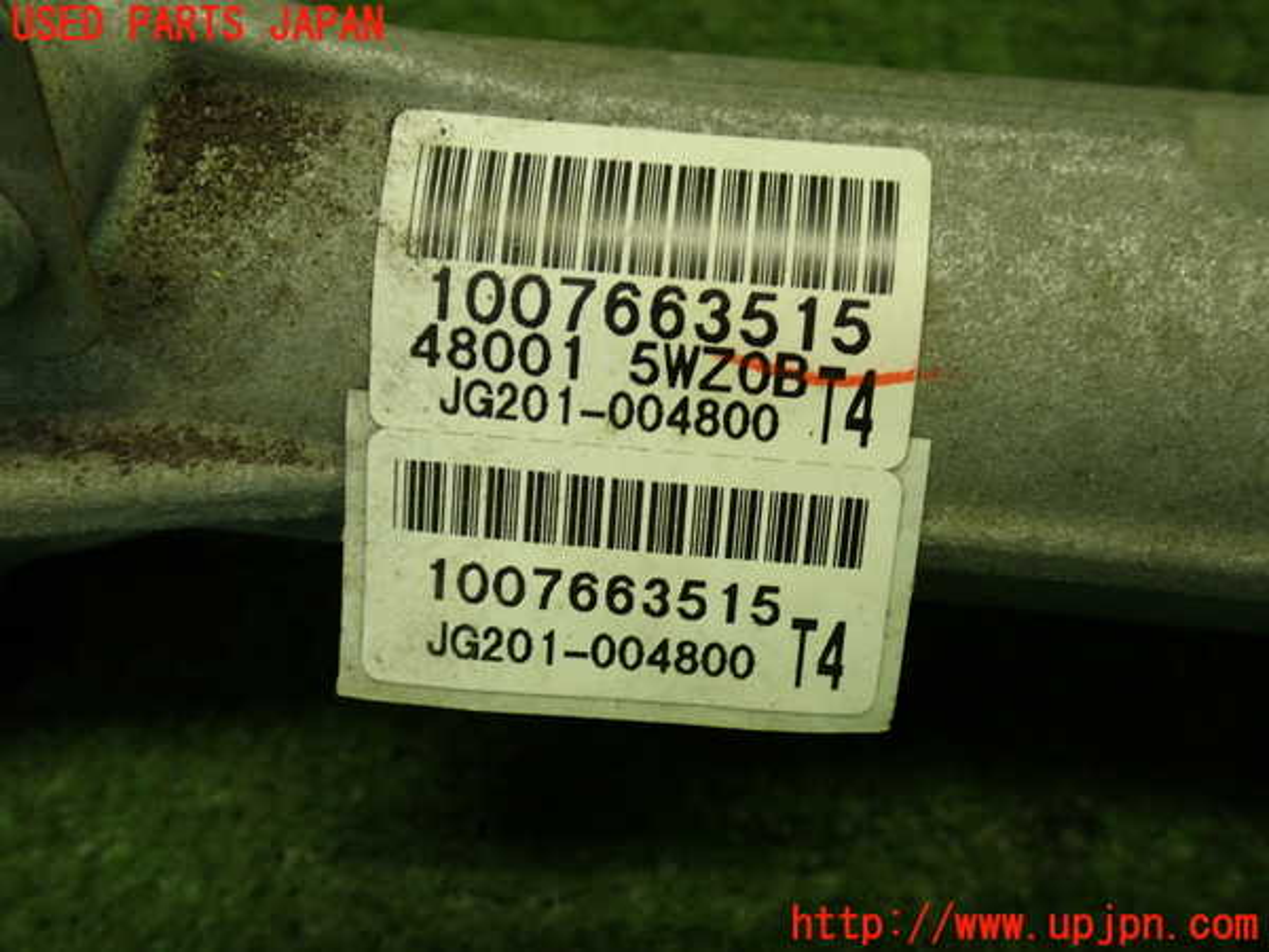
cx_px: 634
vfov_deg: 35.1
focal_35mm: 41
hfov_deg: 45.8
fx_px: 1503
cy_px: 476
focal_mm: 7.31
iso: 200
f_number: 2.8
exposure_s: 1/50
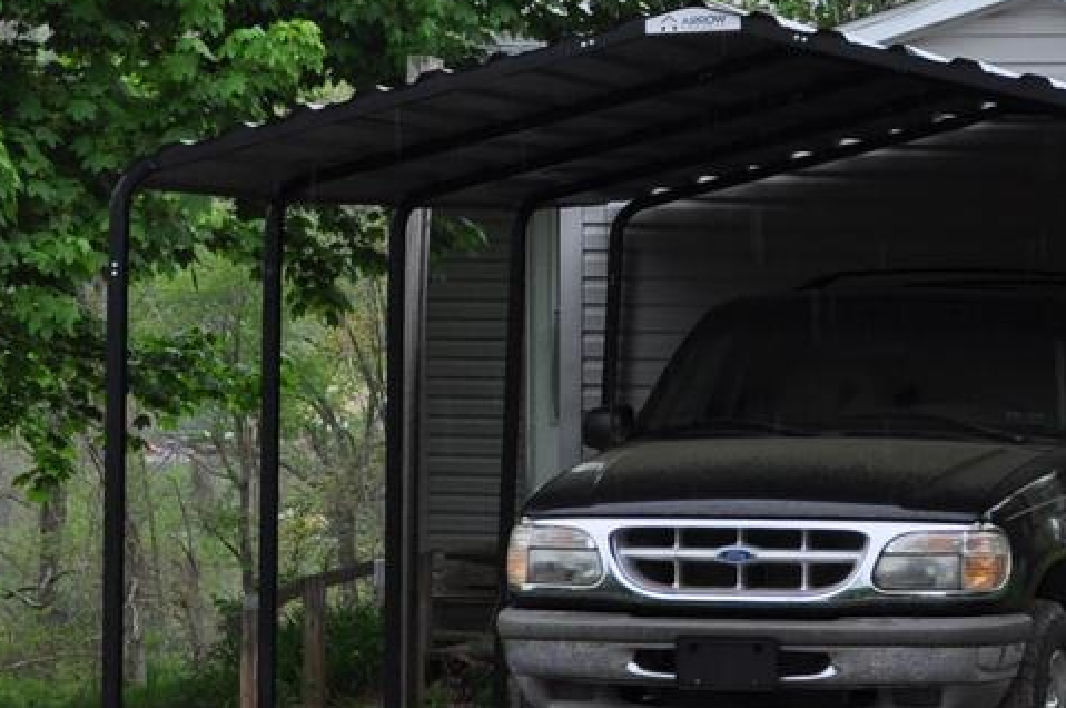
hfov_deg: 13.3
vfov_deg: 8.9
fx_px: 4554
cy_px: 448
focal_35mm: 154
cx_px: 786
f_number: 6.3
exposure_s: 1/160
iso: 200
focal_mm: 24
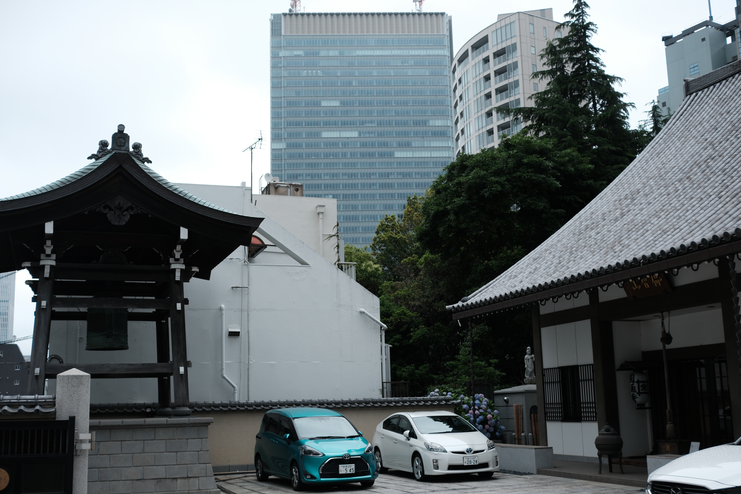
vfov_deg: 32.6
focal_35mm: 41
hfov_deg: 47.4
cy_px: 247
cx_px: 370
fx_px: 844
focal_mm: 27
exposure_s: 1/250
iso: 125
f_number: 4
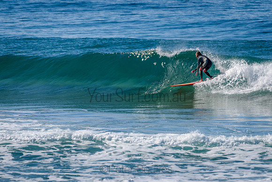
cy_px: 73
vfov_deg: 2.2
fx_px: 4634
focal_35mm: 613
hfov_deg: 3.4
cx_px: 144
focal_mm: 500
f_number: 5.6
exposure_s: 1/2000
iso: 160
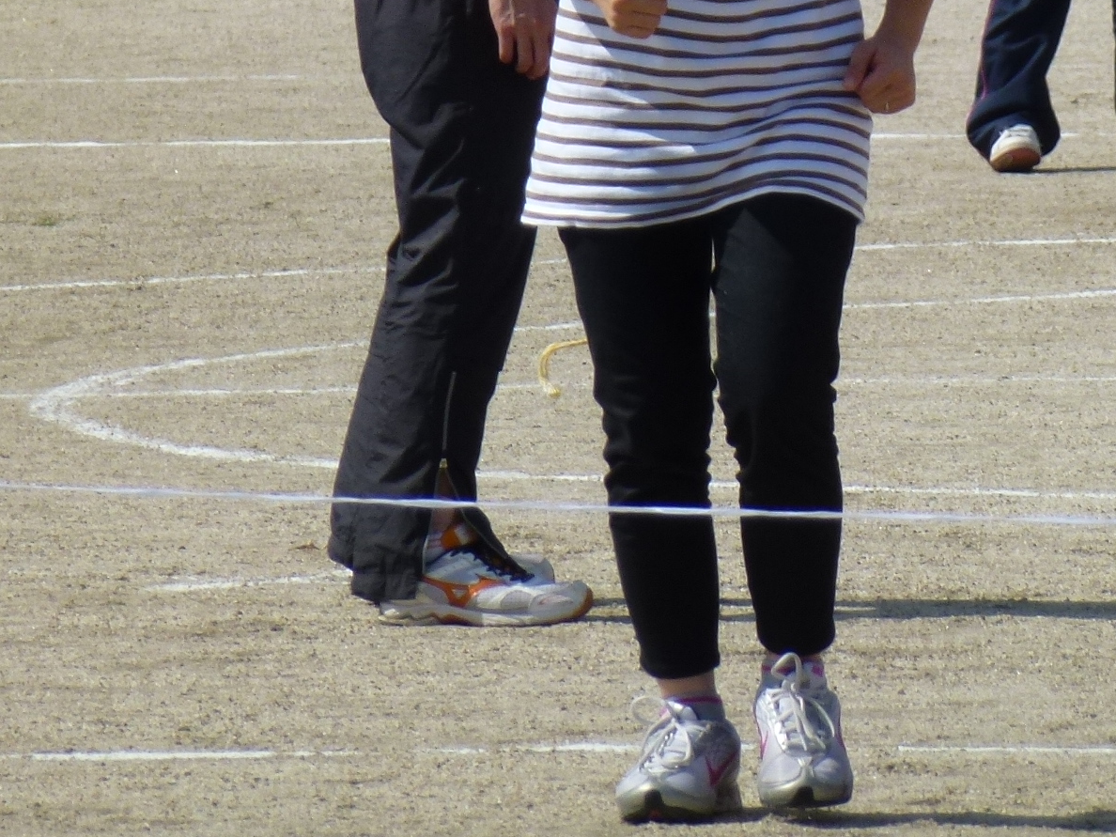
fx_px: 21117
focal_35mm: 655
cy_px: 78
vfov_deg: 2.3
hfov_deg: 3.0
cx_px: 868
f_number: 5.7
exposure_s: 1/800
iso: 100
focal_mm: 54.5
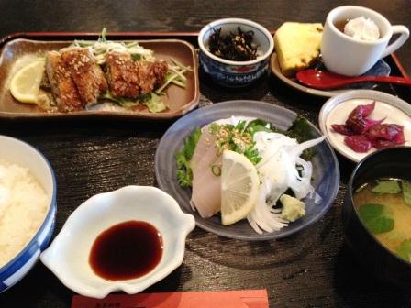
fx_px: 416
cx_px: 206
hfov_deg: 52.6
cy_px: 154
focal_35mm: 35
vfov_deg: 40.7
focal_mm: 4.28
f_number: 2.4
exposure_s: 1/20
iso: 400
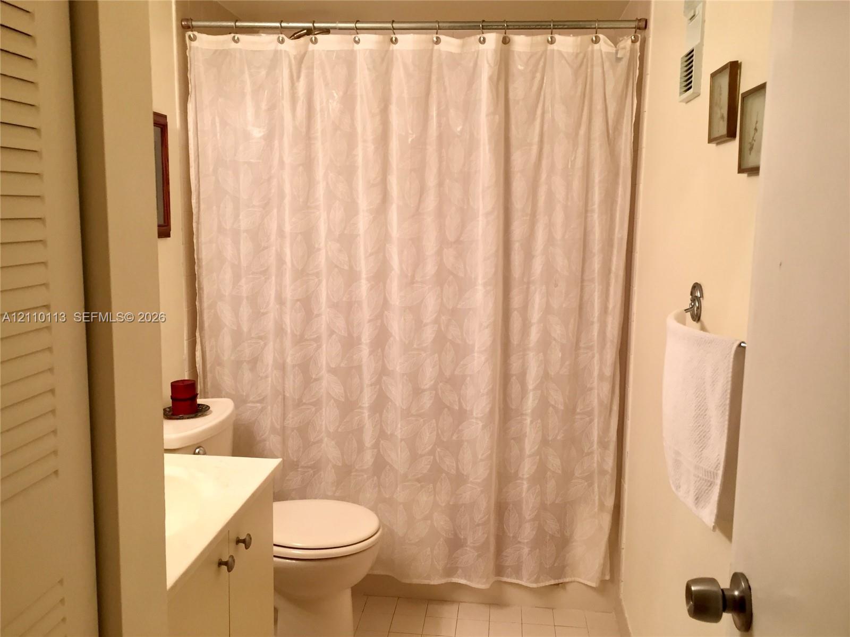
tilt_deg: -8.2
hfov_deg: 61.7
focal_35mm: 29
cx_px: 425
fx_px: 712
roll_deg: -0.2
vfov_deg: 48.2
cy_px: 318
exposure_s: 1/30
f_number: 2.2
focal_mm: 4.15
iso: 64
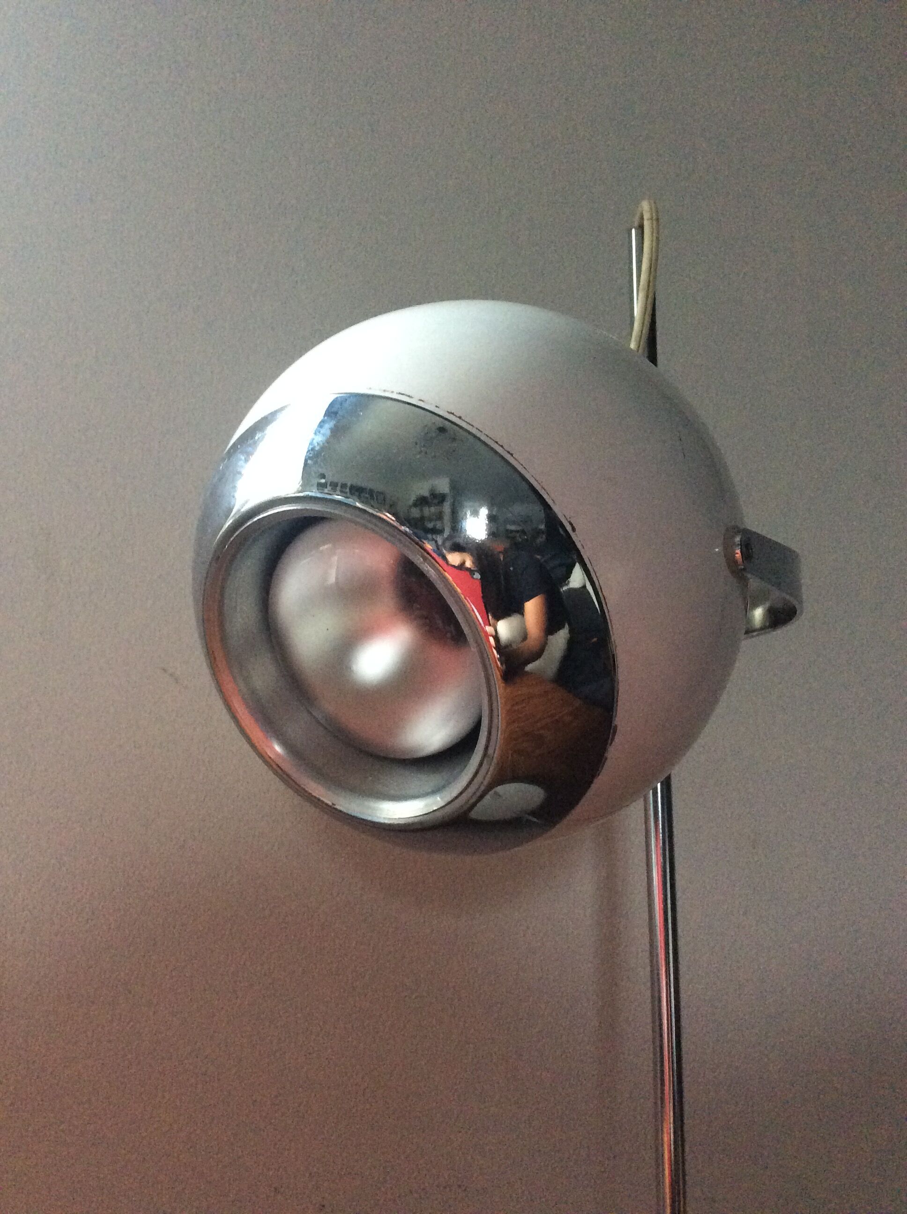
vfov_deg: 56.9
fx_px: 1121
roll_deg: -1.7
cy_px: 607
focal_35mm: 32
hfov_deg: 44.1
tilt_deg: +11.1
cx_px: 454
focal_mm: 3.3
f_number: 2.4
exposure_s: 1/25
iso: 320
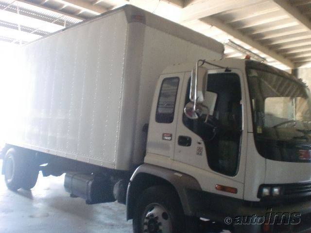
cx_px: 156
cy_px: 116
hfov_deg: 52.6
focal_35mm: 35
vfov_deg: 40.7
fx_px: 314
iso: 400
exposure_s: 1/15
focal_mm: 6.3
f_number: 3.1
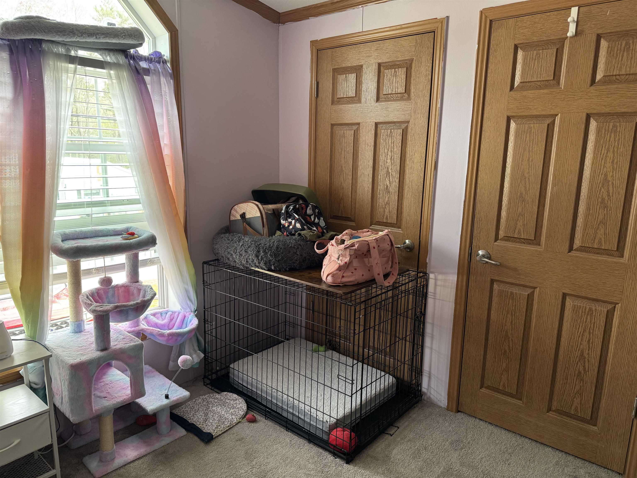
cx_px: 318
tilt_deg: -11.8
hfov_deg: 71.6
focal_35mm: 24
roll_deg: -1.5
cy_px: 239
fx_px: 442
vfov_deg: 56.8
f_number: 1.78
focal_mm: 6.76
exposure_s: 1/84
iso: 200
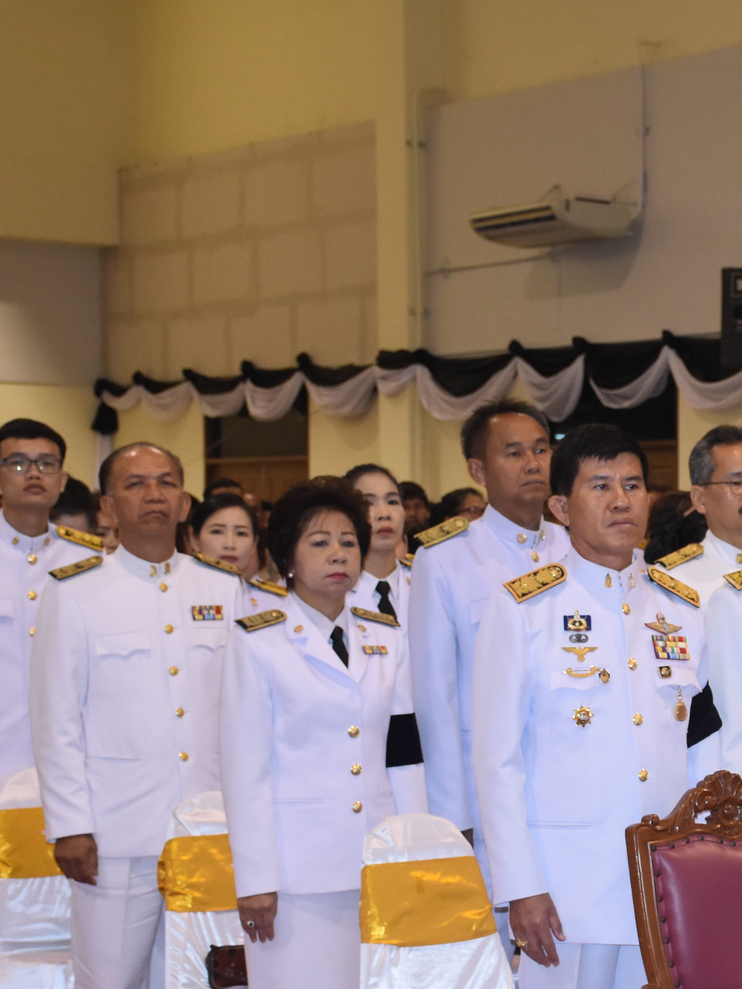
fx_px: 3144
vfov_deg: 17.8
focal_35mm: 110
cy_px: 684
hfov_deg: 13.0
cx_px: 956
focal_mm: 34
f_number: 4.2
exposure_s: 1/60
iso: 1100
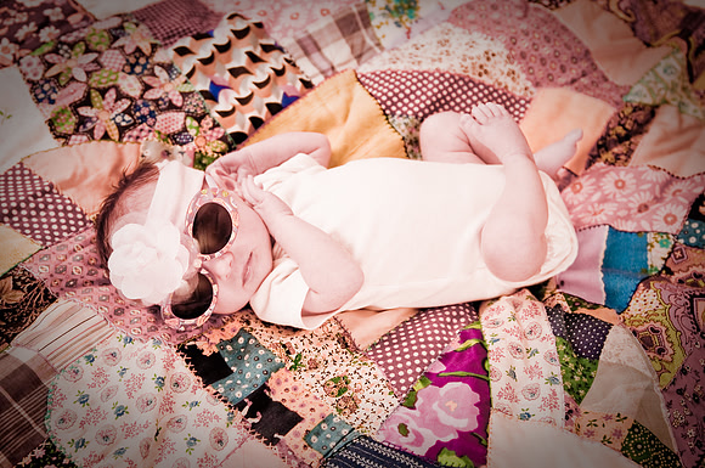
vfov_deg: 32.9
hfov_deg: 48.0
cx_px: 352
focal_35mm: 40
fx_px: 792
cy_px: 234
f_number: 2.8
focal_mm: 27
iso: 200
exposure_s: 1/50
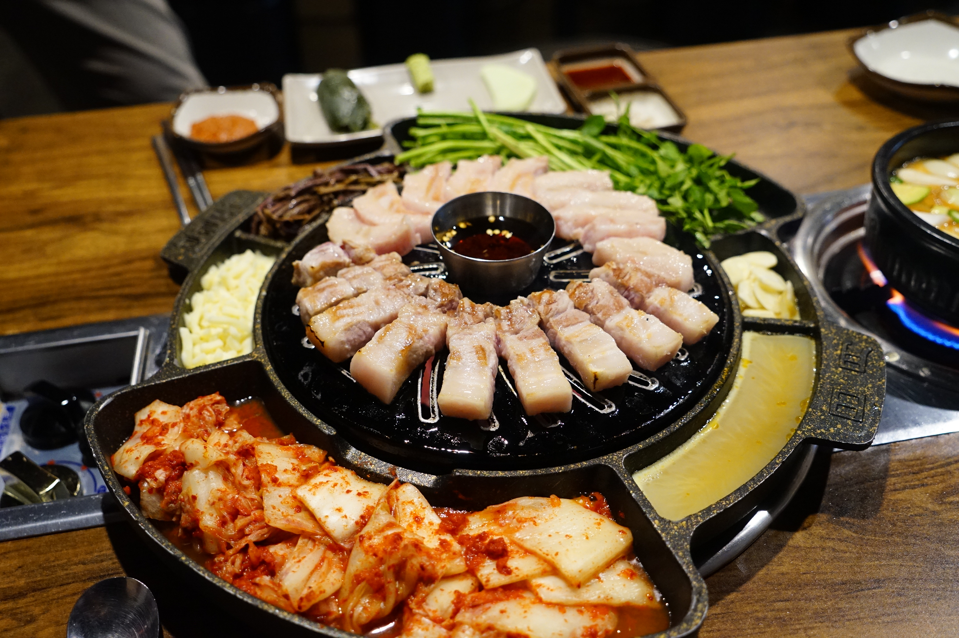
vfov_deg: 39.9
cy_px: 319
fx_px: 878
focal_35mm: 33
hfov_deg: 57.3
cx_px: 480
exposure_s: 1/60
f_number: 4
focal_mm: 33
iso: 4000
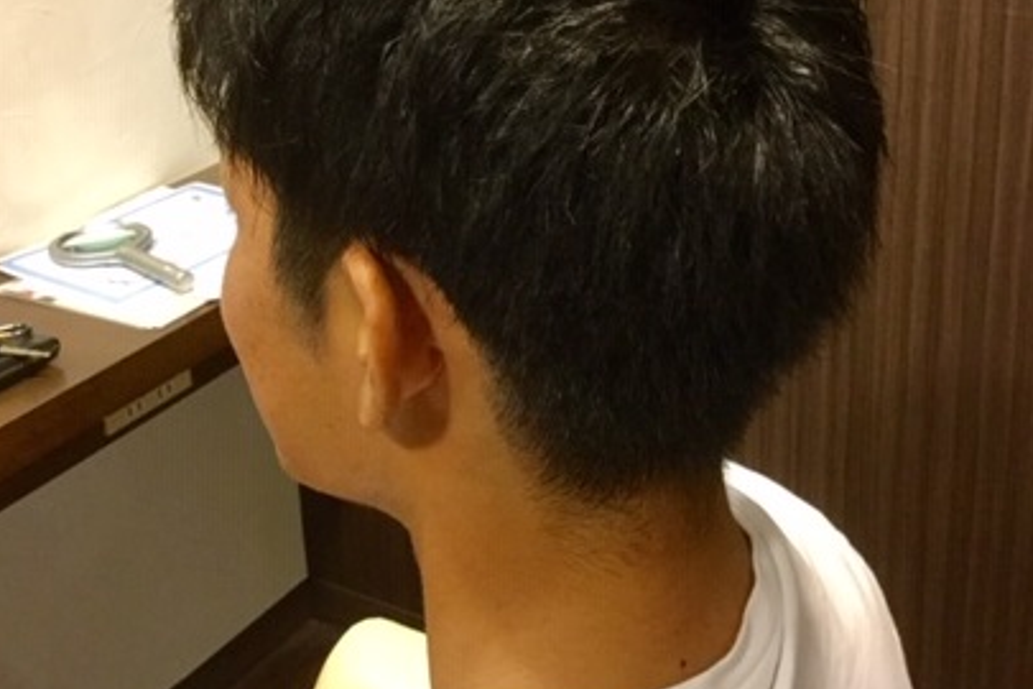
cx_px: 520
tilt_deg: -22.9
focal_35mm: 44
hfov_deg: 44.5
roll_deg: +1.2
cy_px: 277
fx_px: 1262
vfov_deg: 30.4
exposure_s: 1/30
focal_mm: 3.3
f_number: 2.4
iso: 160
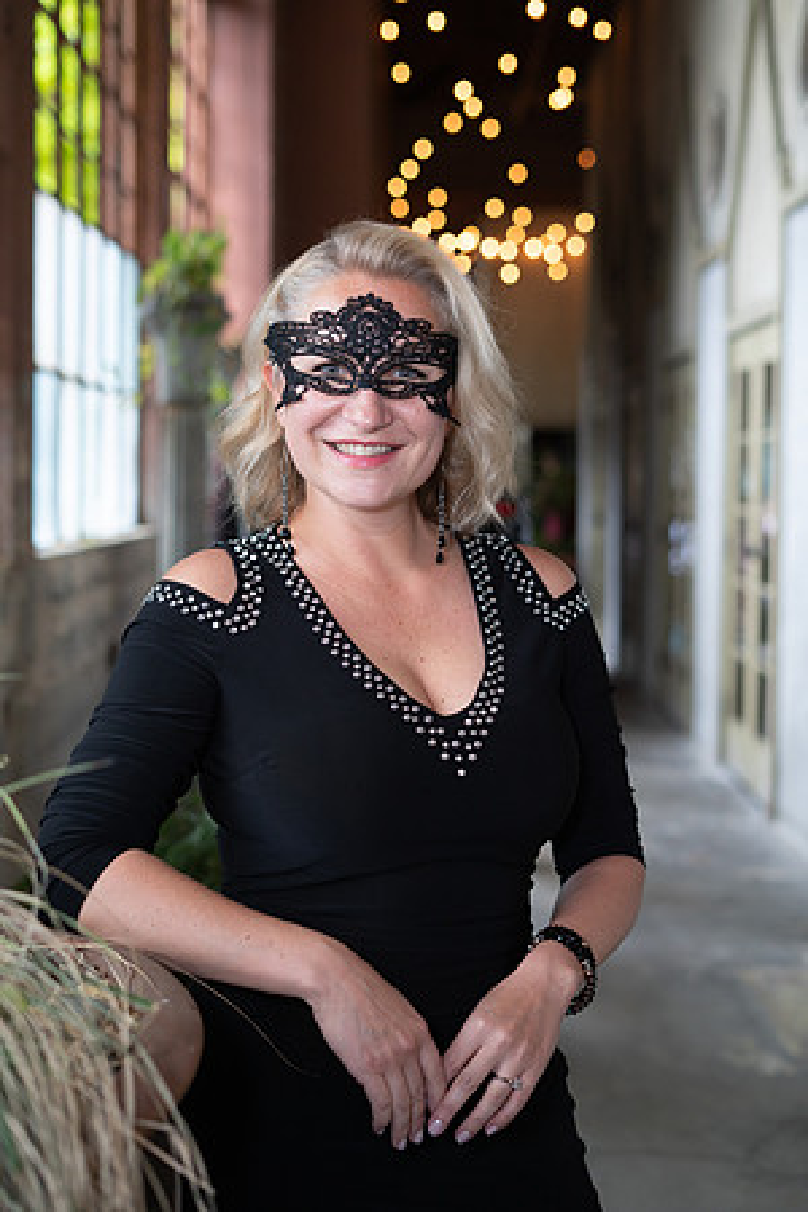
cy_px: 606
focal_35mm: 50
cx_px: 404
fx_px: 1683
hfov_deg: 27.0
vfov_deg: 39.6
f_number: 2.8
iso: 400
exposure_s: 1/100
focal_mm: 50
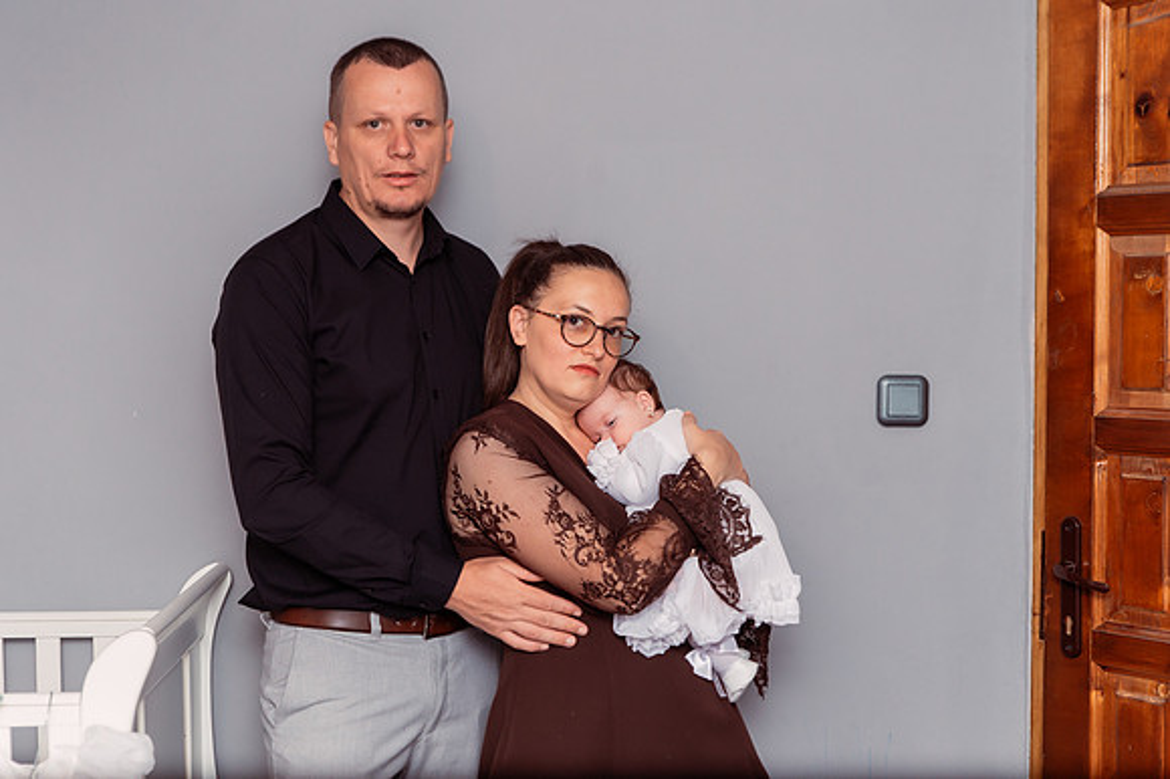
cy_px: 370
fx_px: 1776
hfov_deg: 36.4
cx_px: 559
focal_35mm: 55
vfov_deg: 24.7
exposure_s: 1/250
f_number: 3.2
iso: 640
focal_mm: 52
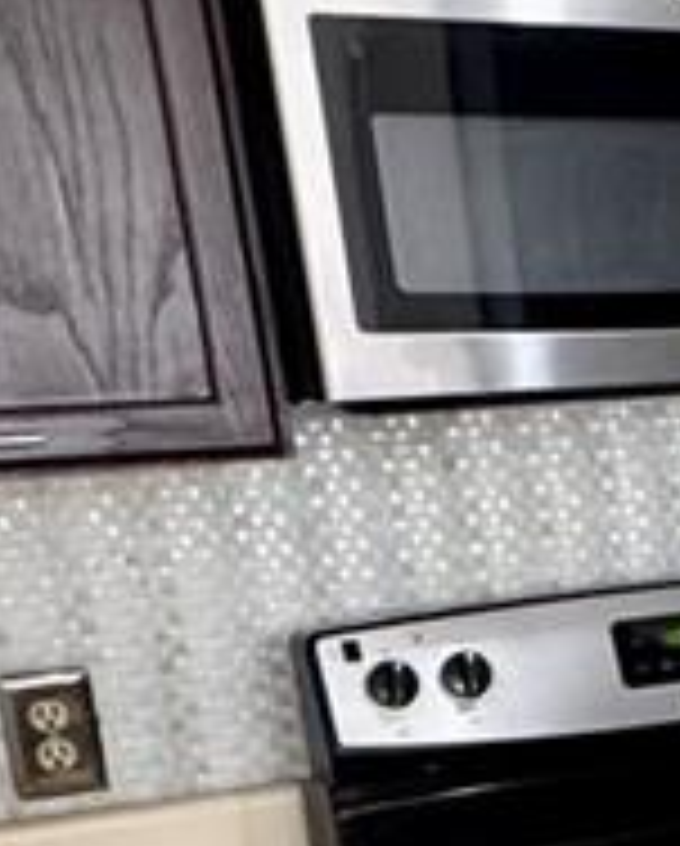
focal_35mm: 87
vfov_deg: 20.9
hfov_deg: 14.8
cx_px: 1324
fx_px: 2183
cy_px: 922
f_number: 2.2
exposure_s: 1/60
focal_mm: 2.22
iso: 500
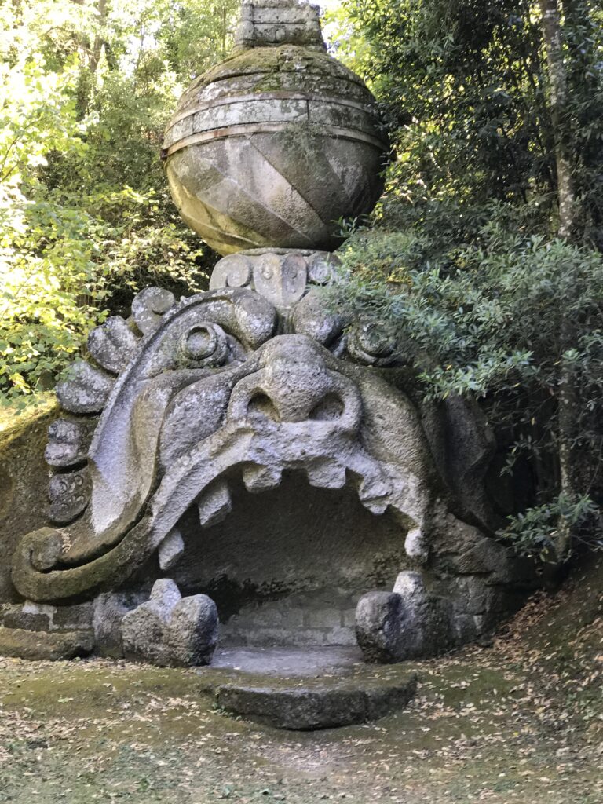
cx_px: 302
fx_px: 1324
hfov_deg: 25.7
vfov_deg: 33.8
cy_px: 402
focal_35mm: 57
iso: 64
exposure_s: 1/50
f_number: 2.8
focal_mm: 6.6
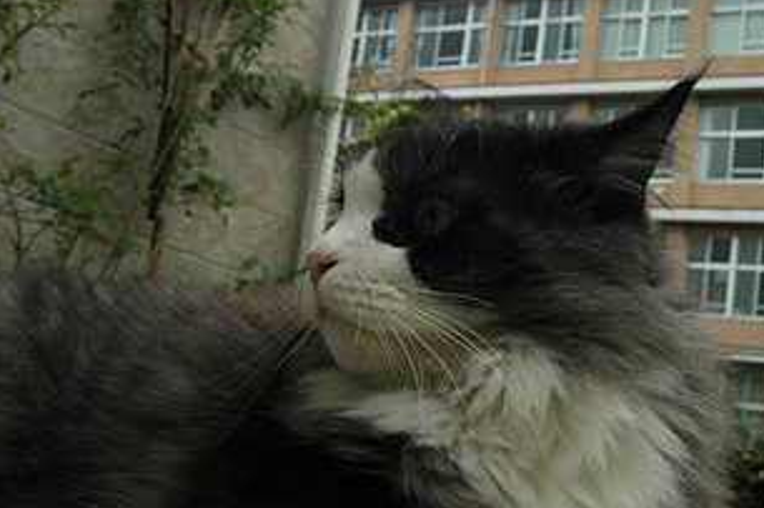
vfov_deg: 25.5
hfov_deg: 37.6
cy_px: 315
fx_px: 1121
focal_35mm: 53
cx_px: 418
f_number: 7.1
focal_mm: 21
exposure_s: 1/200
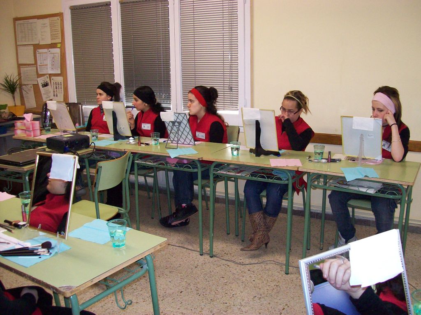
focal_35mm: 36
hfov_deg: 51.4
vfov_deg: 39.7
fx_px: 438
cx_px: 210
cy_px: 158
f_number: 2.7
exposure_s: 1/64
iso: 200
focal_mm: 6
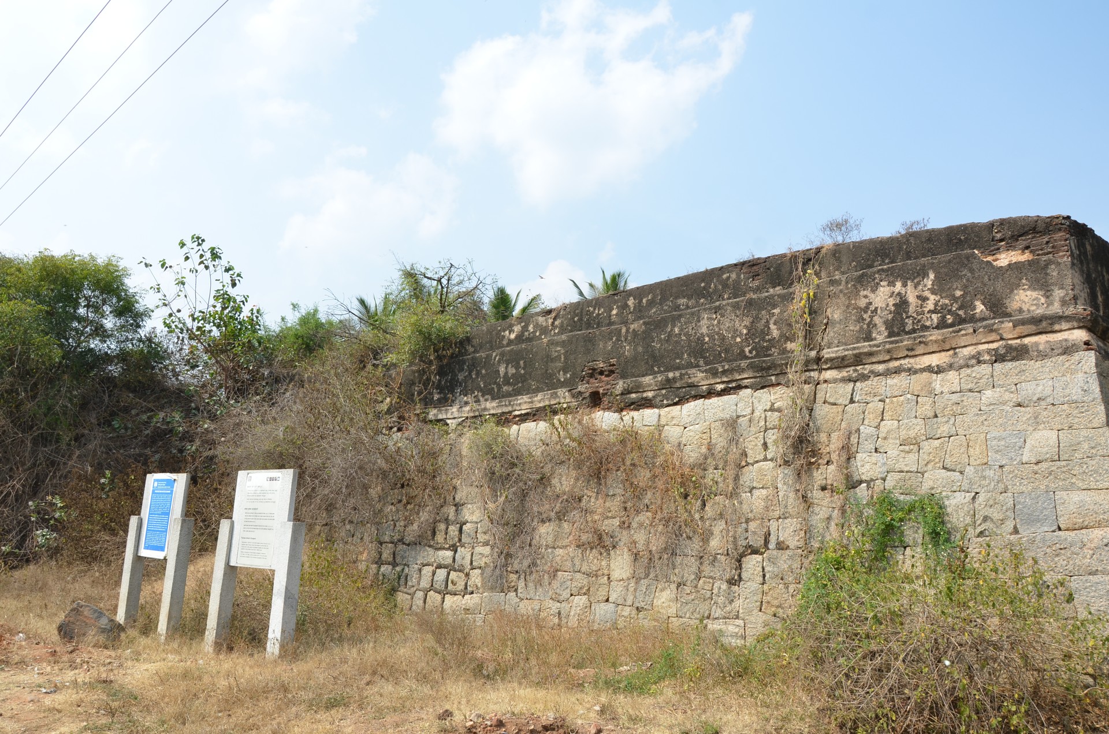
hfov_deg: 67.5
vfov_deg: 47.7
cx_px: 554
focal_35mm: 27
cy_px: 367
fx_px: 830
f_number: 10
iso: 200
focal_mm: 18
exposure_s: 1/250
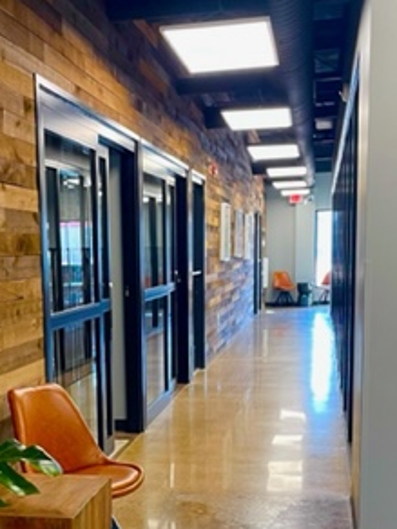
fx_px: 872
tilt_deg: -8.6
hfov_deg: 25.3
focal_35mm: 57
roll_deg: +1.9
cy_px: 400
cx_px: 89
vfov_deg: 33.1
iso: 160
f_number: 1.6
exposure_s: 1/60
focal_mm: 5.1
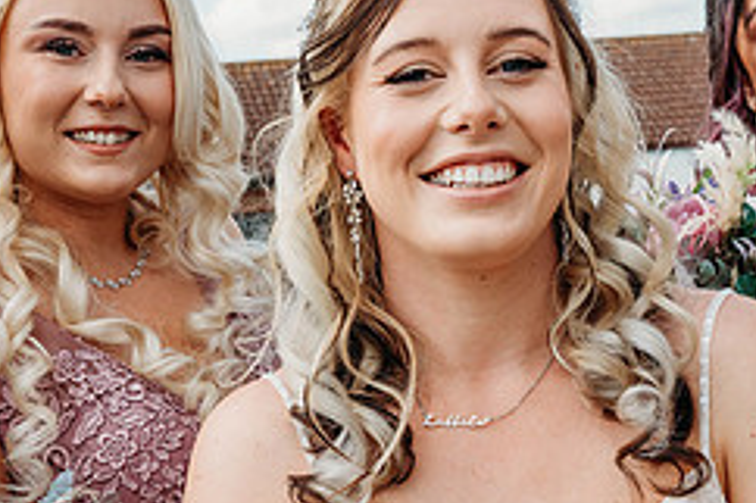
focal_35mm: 84
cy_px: 316
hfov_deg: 24.2
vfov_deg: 16.2
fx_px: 1763
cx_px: 378
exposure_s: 1/1000
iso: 400
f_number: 6.3
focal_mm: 35
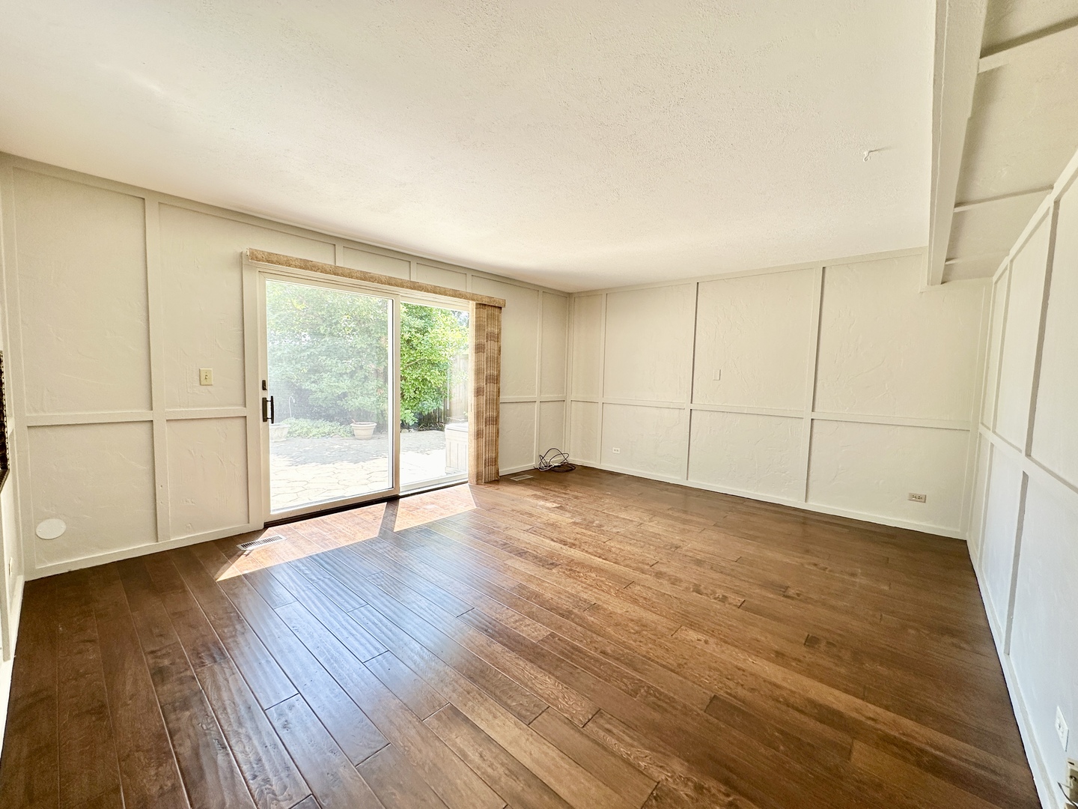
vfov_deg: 85.7
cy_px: 404
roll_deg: -1.9
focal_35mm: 14
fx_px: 436
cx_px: 539
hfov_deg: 102.1
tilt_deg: -4.8
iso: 40
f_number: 2.2
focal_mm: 2.22
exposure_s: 1/138
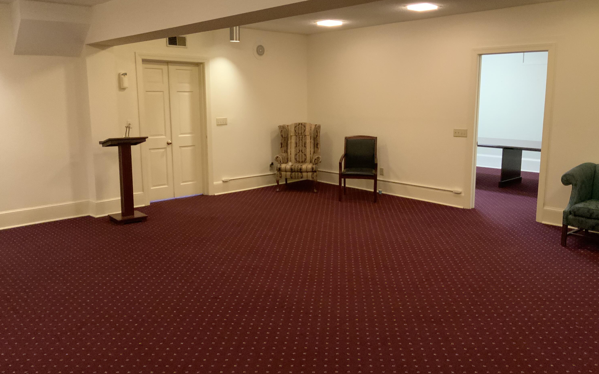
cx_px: 297
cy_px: 173
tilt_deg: -6.9
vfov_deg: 40.6
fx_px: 506
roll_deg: -0.9
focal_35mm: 31
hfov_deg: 61.2
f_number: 1.8
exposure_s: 1/40
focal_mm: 3
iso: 320
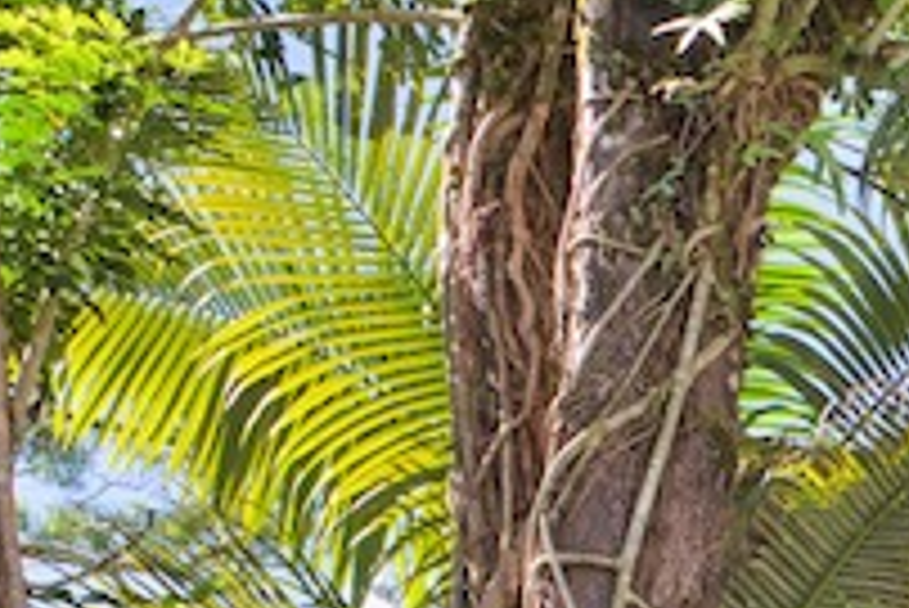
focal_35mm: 83
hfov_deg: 15.8
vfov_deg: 12.3
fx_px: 2097
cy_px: 1543
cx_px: 2048
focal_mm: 14
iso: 50
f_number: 4
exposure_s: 1/320
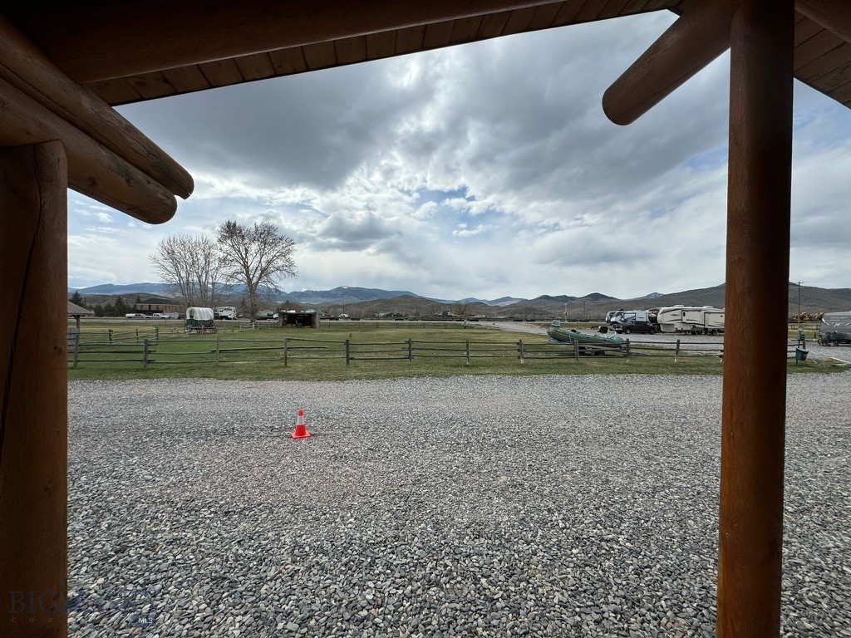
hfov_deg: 102.1
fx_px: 344
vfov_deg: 85.7
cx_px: 426
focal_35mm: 14
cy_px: 319
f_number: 2.2
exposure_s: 1/3906
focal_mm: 2.22
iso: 50
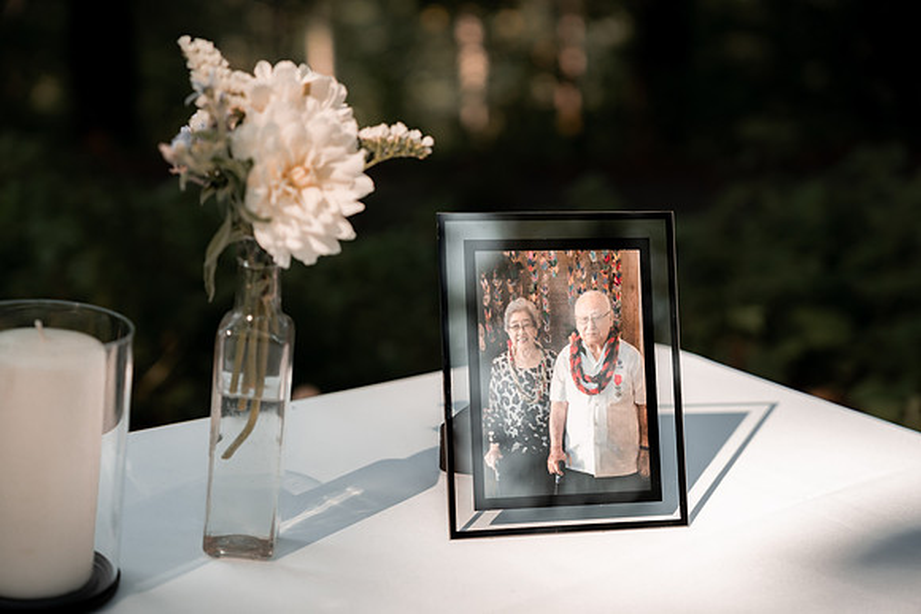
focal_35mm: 66
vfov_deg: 20.6
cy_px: 307
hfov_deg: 30.5
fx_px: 1689
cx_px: 460
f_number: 2.8
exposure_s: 1/500
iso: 250
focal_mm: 66
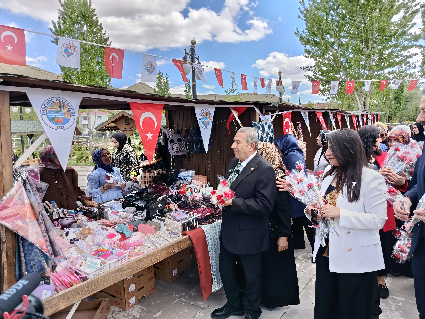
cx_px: 212
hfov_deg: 71.6
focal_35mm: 24
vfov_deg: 56.8
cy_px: 160
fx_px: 295
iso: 50
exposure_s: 1/132
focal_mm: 5.24
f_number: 1.7
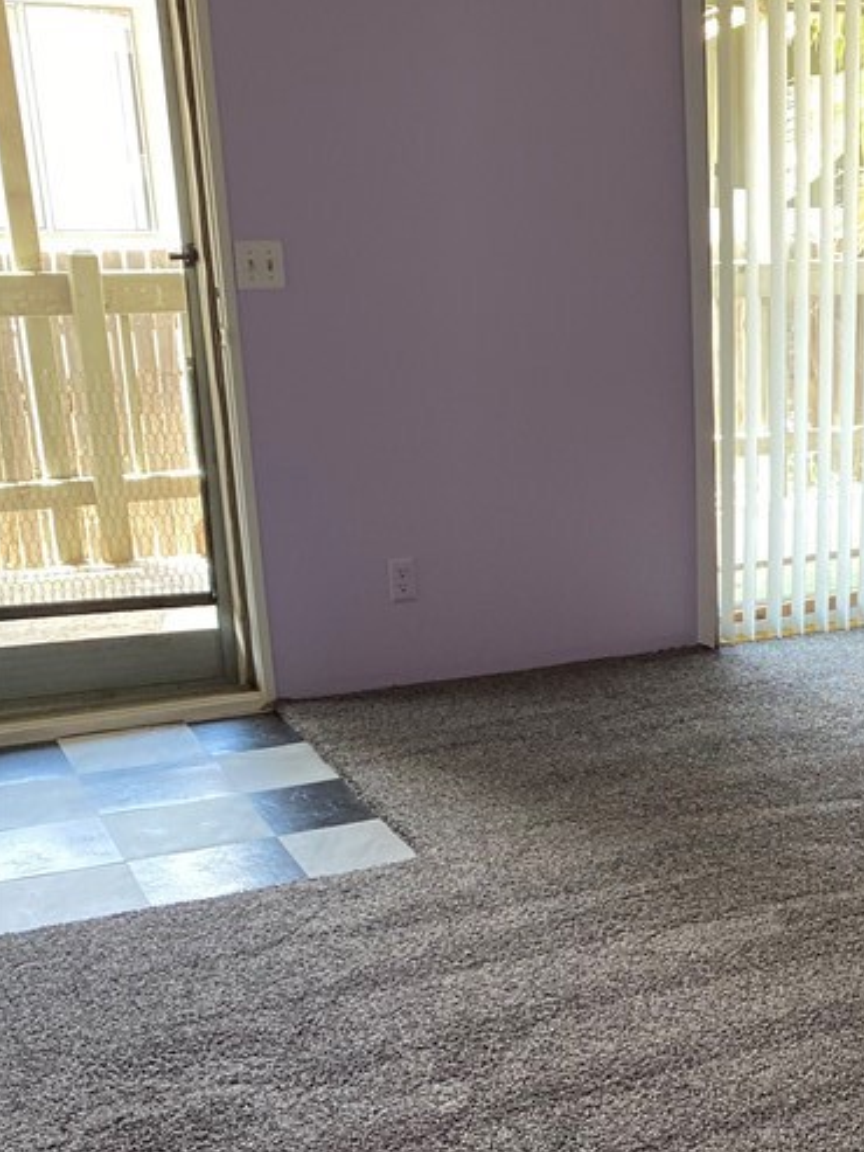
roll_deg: -0.7
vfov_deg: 35.0
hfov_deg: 25.5
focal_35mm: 54
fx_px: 1796
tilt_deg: -21.3
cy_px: 818
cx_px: 887
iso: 125
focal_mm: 4.25
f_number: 1.8
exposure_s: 1/60
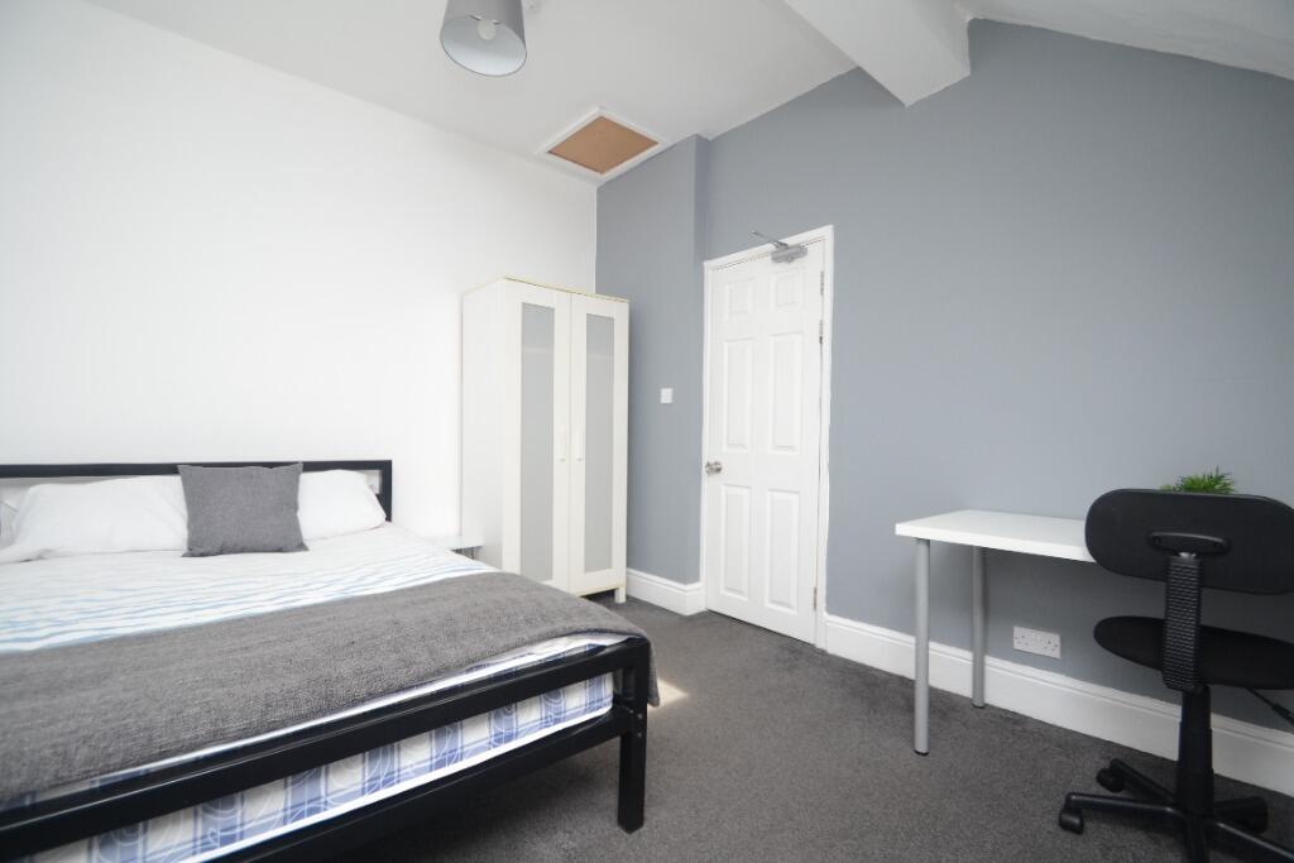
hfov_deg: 100.4
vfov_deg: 77.3
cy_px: 432
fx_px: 539
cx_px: 647
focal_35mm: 15
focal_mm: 10
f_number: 4
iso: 400
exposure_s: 1/160
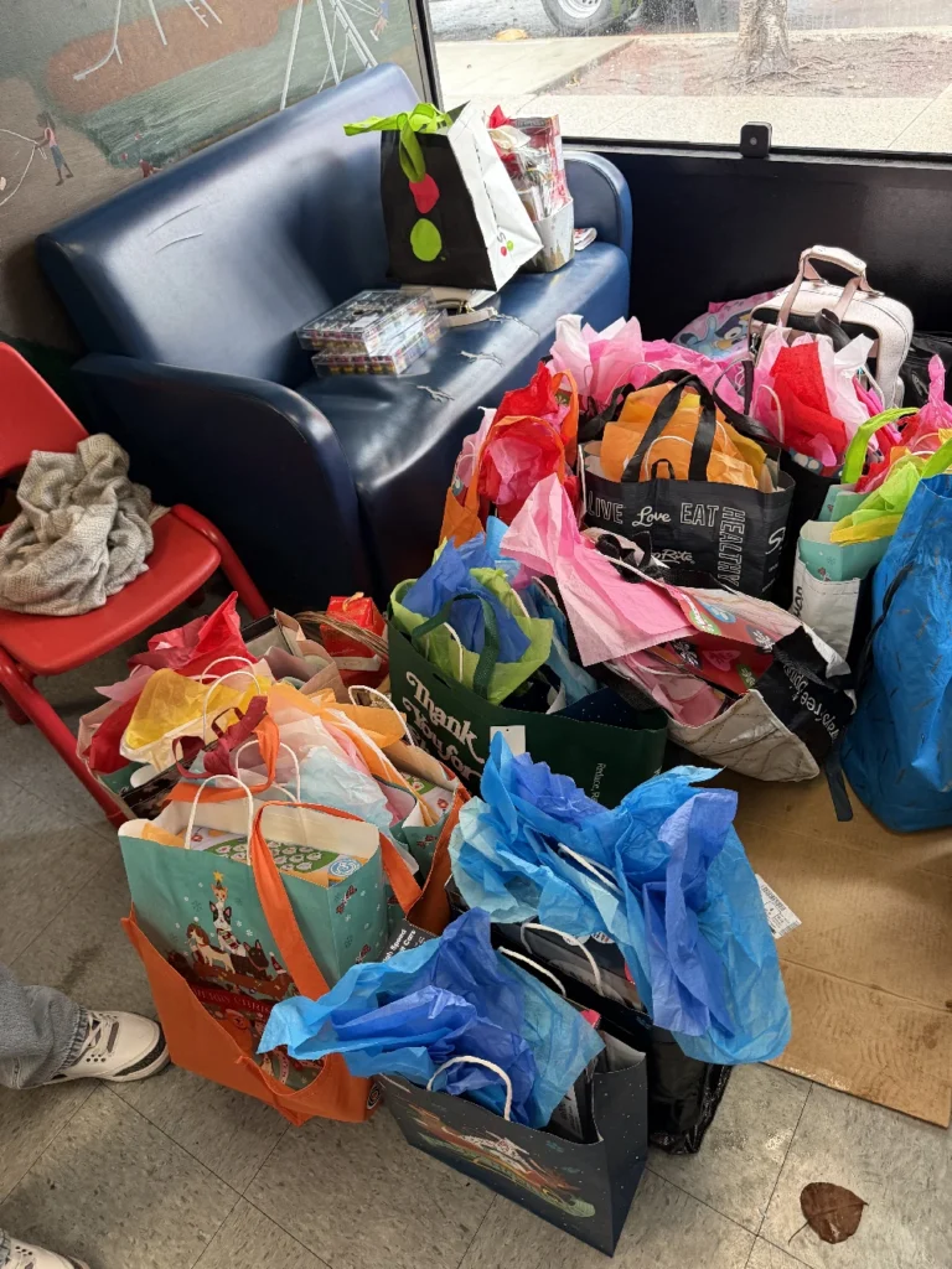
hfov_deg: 56.8
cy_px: 634
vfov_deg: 71.6
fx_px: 880
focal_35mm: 24
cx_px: 476
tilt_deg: -42.9
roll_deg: +9.0
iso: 250
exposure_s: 1/60
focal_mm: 6.76
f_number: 1.78
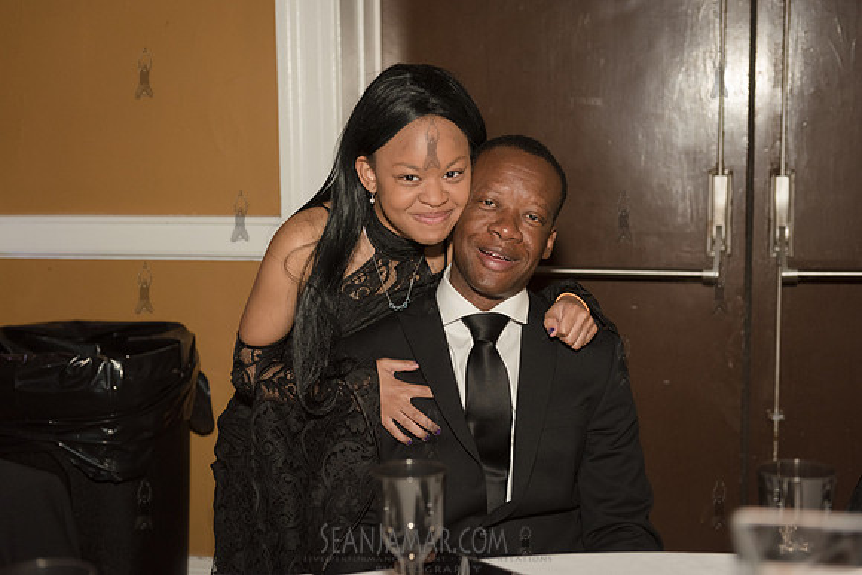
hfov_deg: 36.2
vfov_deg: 24.6
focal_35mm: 55
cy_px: 288
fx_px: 1317
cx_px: 431
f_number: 3.5
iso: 2000
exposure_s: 1/250
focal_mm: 55
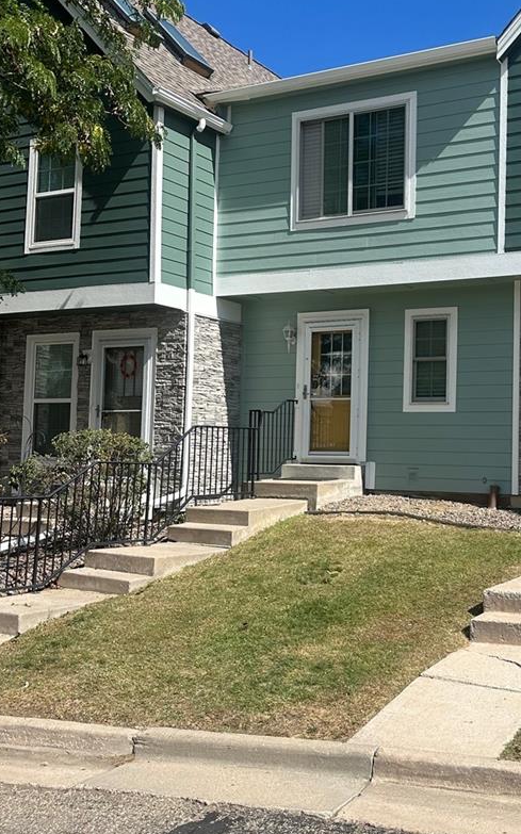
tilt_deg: +5.0
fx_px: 887
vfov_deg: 50.4
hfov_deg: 31.8
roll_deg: -1.4
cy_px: 388
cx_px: 421
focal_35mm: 39
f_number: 1.78
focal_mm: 6.86
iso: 80
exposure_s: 1/4545
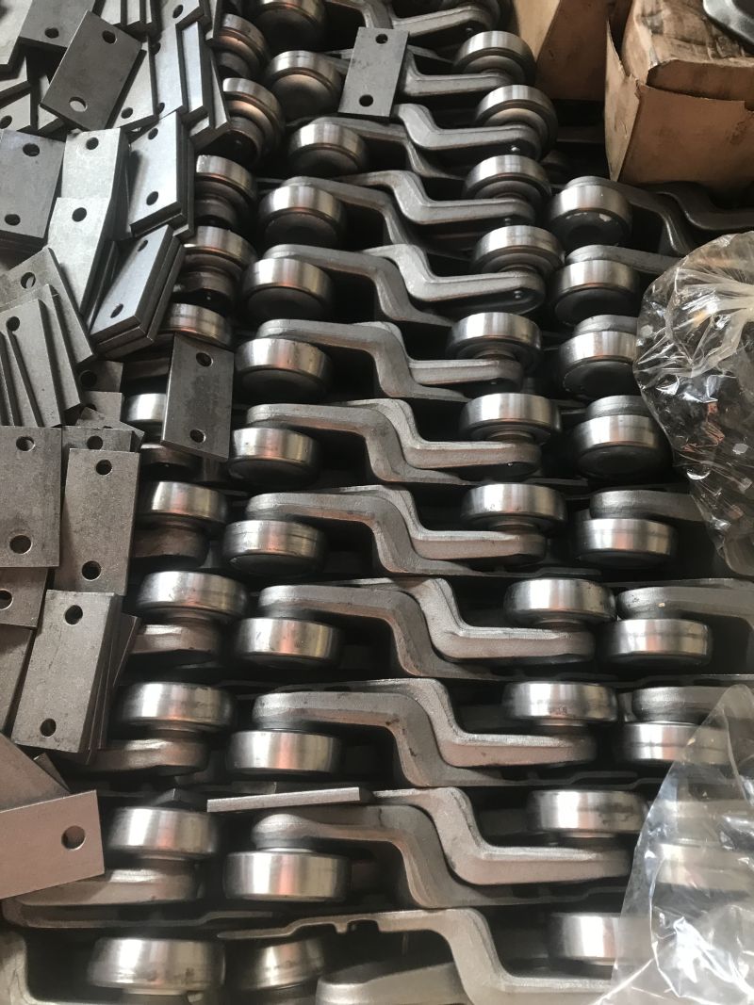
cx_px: 377
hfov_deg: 49.7
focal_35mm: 28
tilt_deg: -69.9
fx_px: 813
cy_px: 502
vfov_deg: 63.4
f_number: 1.8
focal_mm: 3.99
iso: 25
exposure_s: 1/33
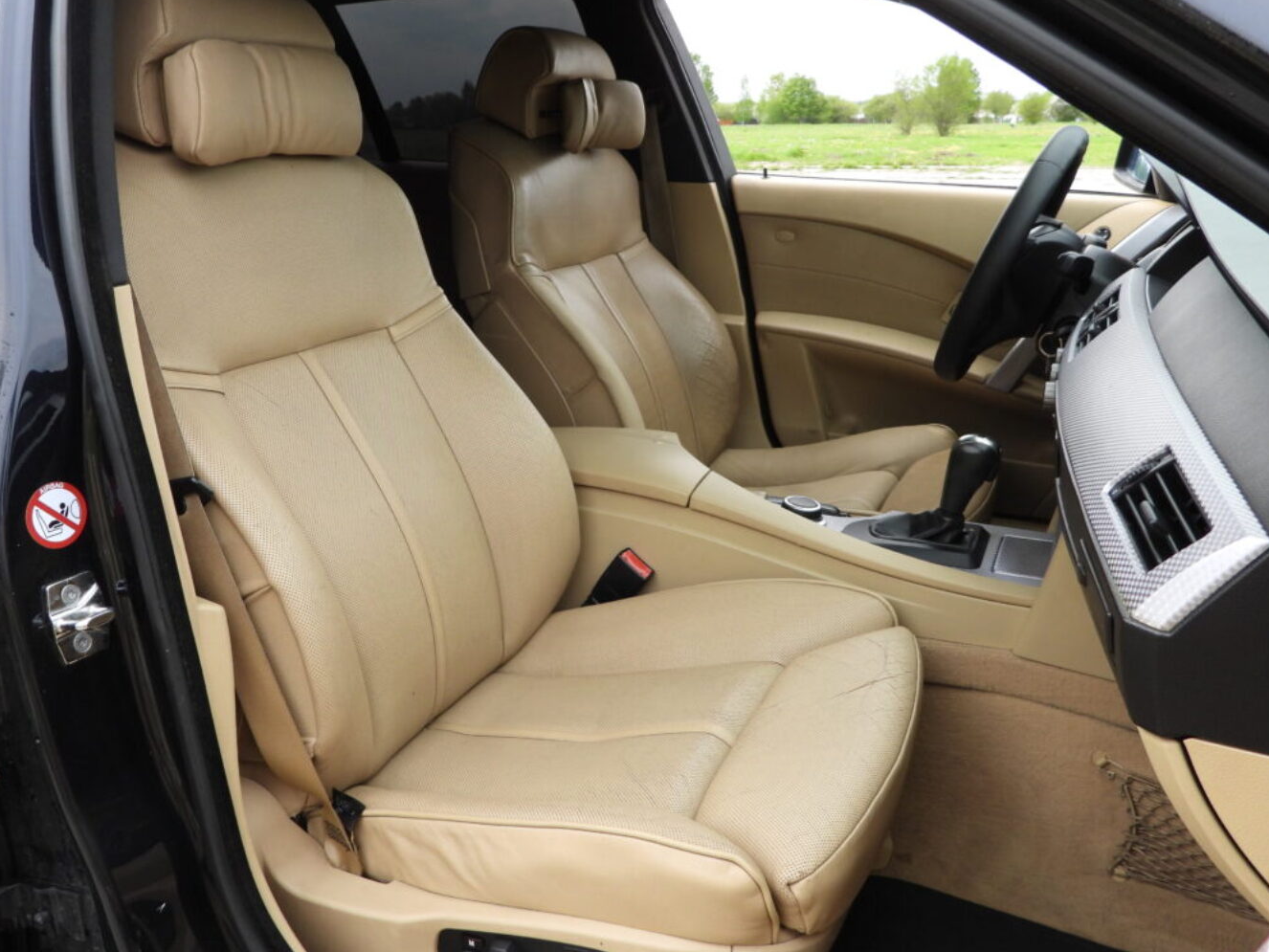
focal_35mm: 29
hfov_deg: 61.4
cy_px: 448
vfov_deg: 48.2
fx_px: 1063
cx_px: 548
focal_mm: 4.3
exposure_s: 1/320
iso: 100
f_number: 2.8
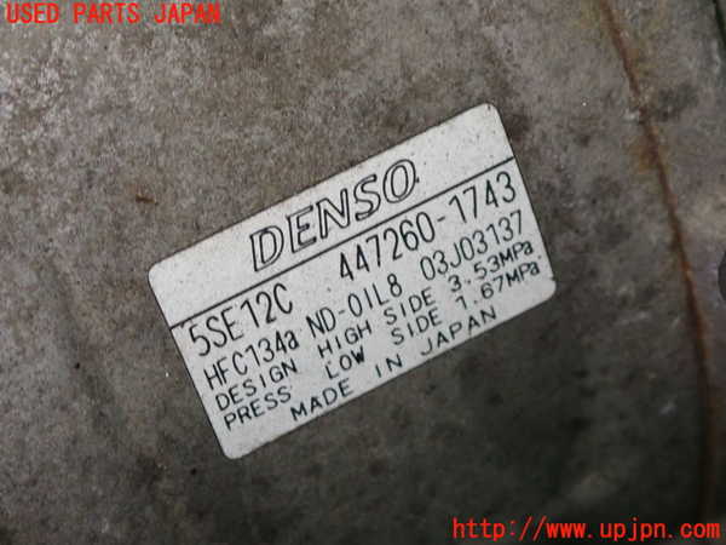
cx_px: 363
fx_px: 2097
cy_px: 272
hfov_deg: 19.6
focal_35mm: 100
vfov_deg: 14.8
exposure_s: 1/60
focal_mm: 18
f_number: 4.9
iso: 800
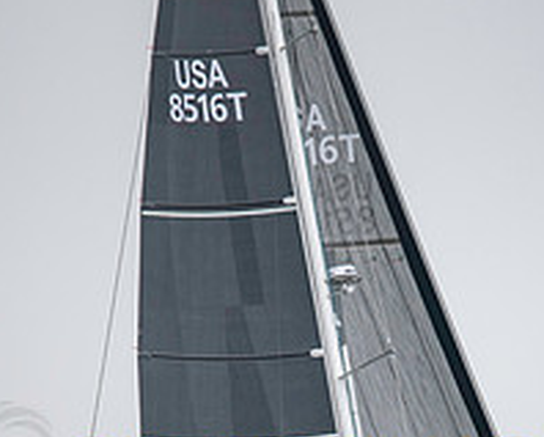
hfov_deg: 2.0
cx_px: 337
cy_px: 447
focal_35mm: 975
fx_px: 15721
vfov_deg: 1.6
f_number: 4
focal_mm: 300
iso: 250
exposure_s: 1/3200
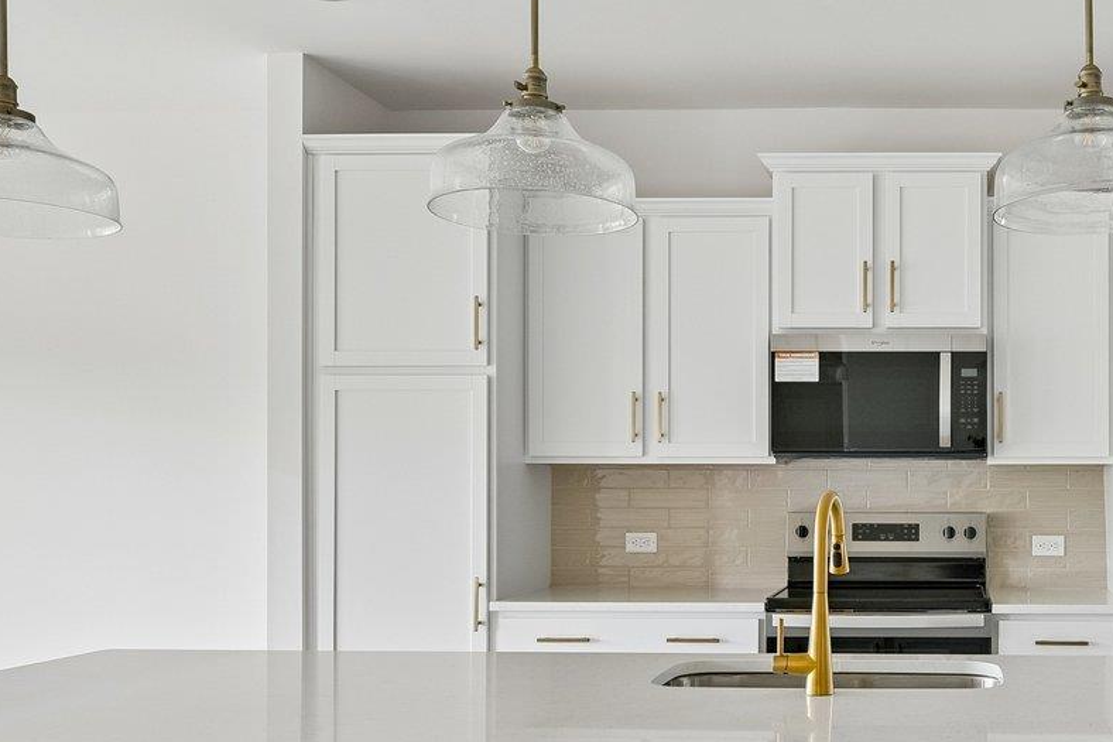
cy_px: 490
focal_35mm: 40
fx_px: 1246
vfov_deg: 32.9
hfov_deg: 44.9
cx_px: 941
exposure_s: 1/15
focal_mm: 15.5
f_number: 8
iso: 360
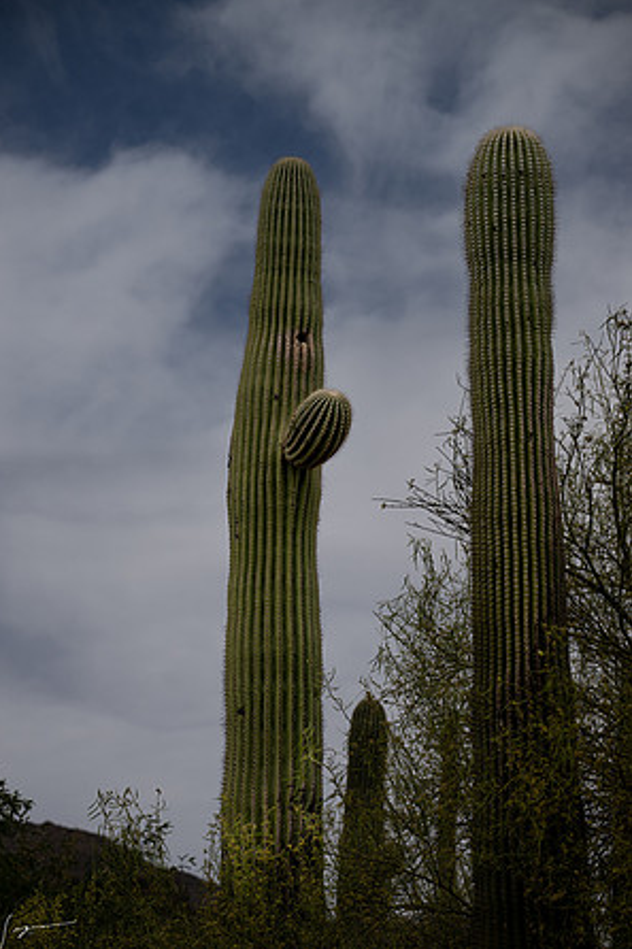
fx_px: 2662
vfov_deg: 20.2
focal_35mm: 101
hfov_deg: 13.5
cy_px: 472
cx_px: 315
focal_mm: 100
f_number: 6.3
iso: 160
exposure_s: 1/2500
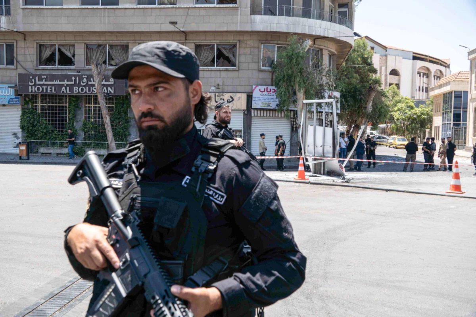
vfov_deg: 31.9
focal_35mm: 42
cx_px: 238
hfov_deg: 46.4
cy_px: 158
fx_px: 555
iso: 125
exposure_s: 1/400
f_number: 7.1
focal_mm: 28
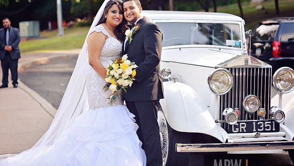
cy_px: 87
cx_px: 147
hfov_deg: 23.7
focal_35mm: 90
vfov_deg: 13.5
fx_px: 702
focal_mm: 85
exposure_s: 1/500
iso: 200
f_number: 2.8
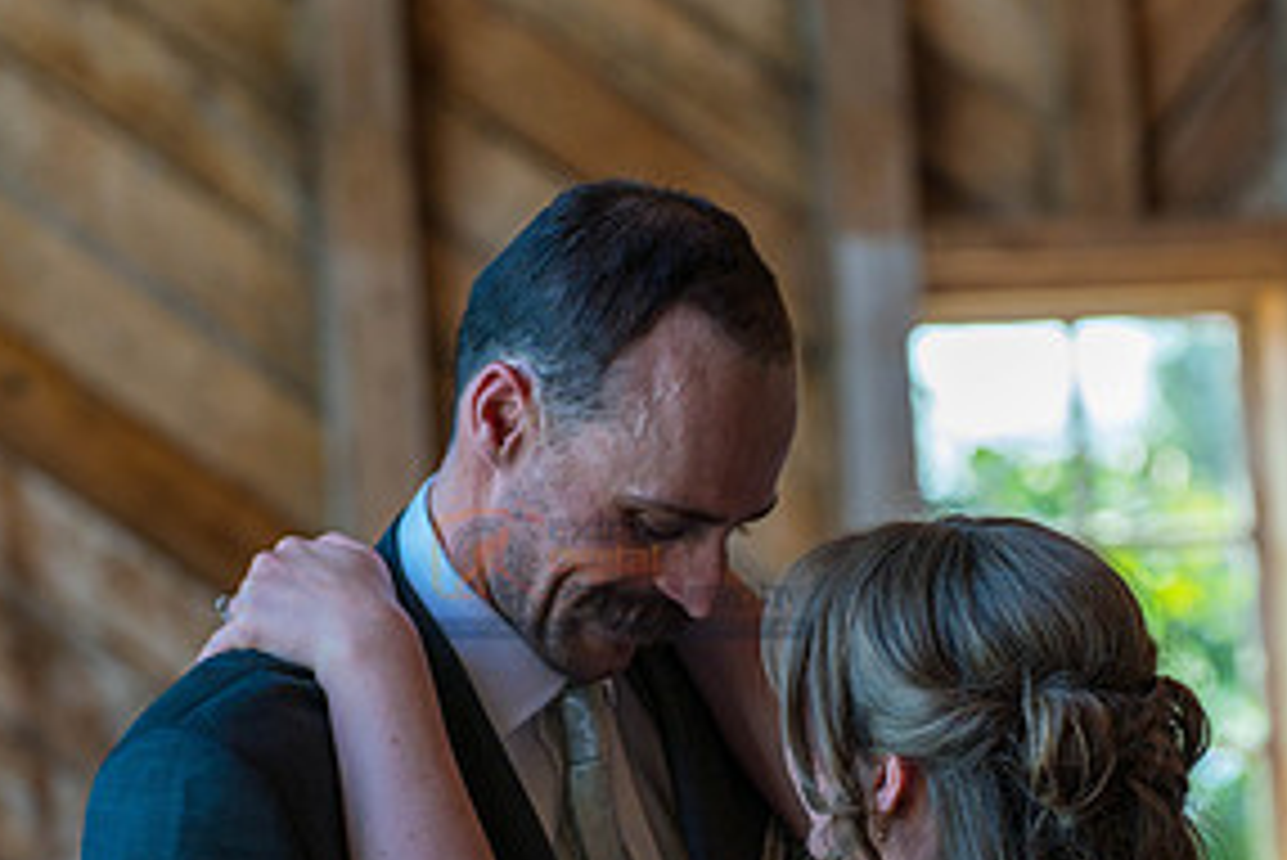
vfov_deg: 6.9
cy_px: 570
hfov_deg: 10.3
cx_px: 626
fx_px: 7118
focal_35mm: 199
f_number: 3.2
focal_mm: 98
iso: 400
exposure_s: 1/400
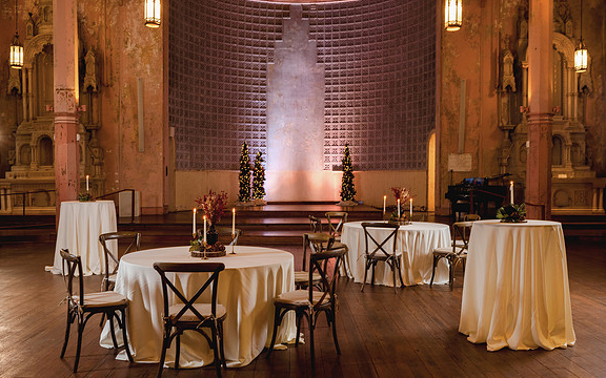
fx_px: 611
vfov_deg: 34.4
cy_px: 182
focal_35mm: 37
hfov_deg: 52.7
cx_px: 293
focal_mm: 35
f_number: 5.6
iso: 400
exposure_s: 1/25
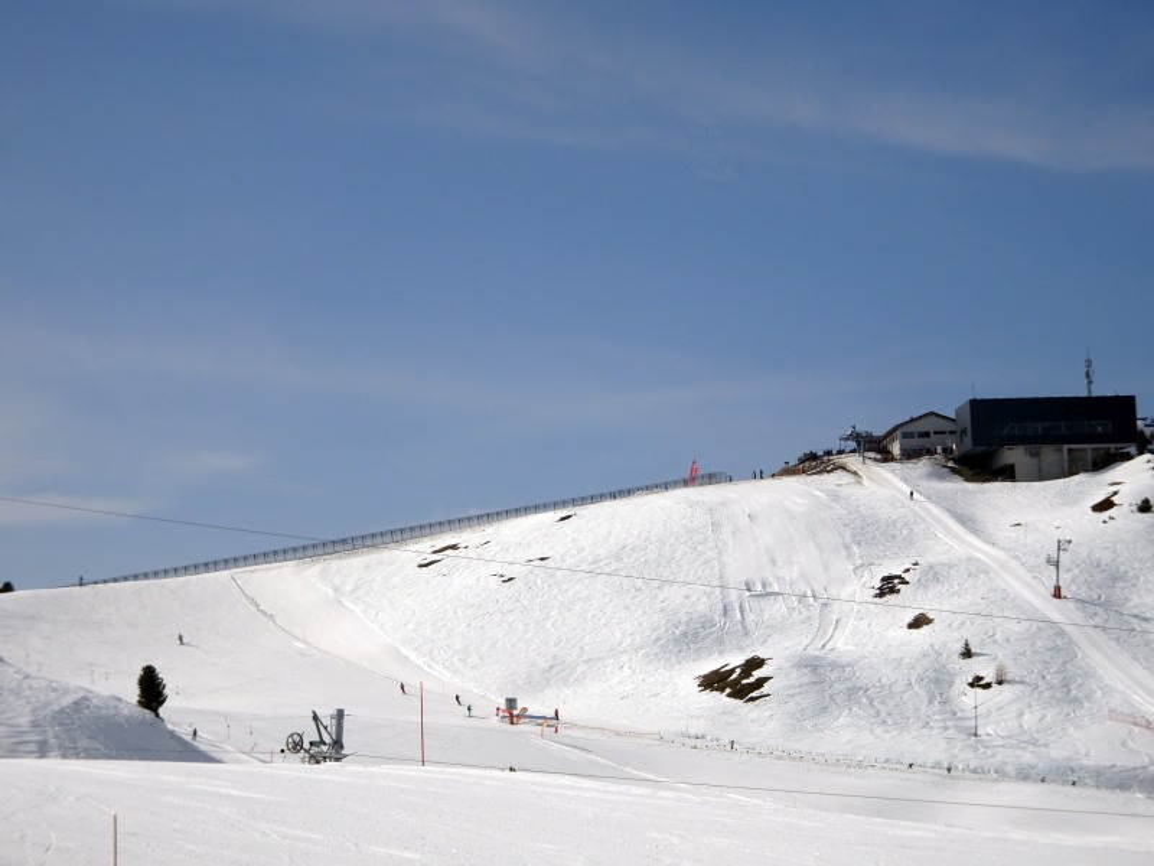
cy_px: 433
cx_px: 577
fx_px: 3000
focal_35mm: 90
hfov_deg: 21.8
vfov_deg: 16.4
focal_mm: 15.45
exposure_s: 1/1250
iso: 80
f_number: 5
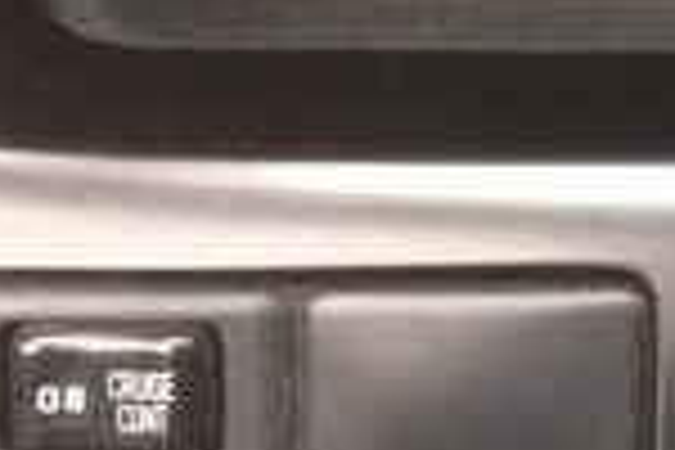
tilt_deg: -20.7
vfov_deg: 9.9
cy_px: -272
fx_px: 2494
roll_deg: -0.9
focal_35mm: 133
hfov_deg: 13.1
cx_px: 1390
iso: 80
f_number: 2.2
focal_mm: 4.15
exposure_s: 1/33
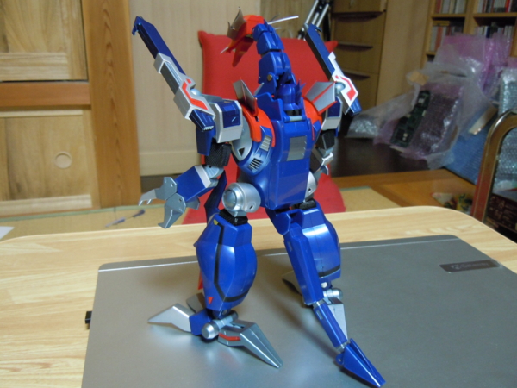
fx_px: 448
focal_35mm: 30
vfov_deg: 46.8
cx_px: 258
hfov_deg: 60.0
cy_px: 194
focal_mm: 5.4
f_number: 3.5
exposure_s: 1/8
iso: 400
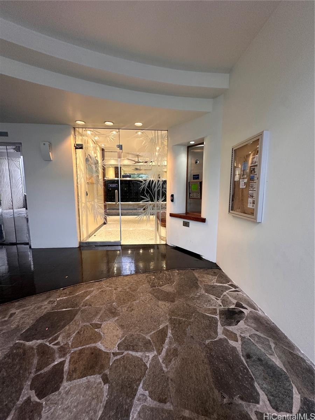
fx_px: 170
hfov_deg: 85.7
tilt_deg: -5.4
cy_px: 210
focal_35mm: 14
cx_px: 158
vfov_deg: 102.1
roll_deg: -1.8
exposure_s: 1/60
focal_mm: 2.22
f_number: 2.2
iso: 250
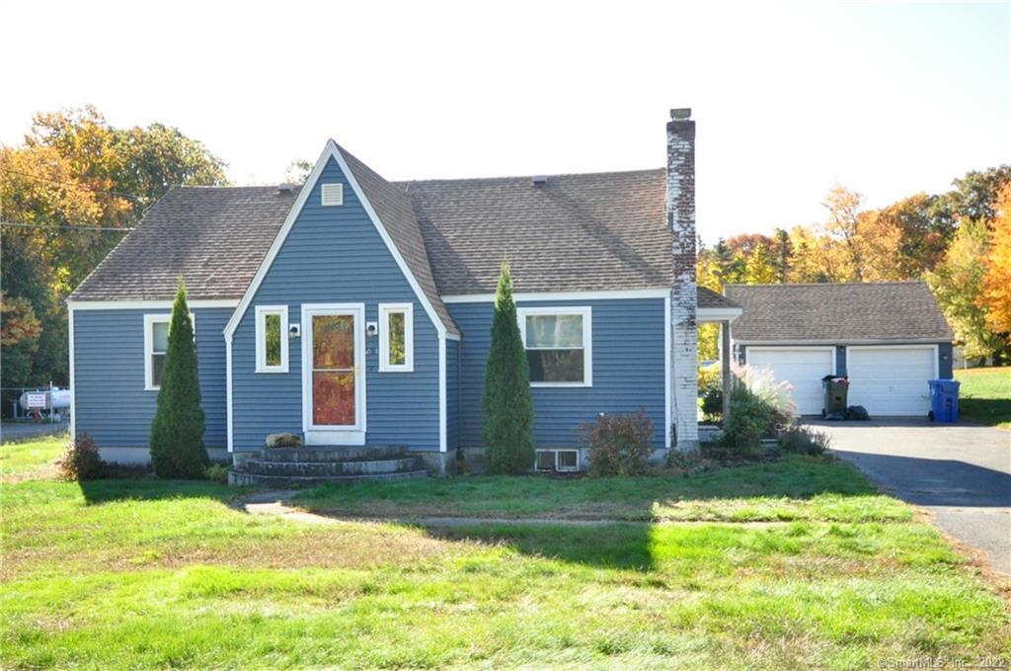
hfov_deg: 62.0
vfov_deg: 43.5
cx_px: 506
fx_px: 841
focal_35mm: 30
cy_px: 336
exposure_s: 1/640
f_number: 5.6
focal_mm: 20
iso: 1000
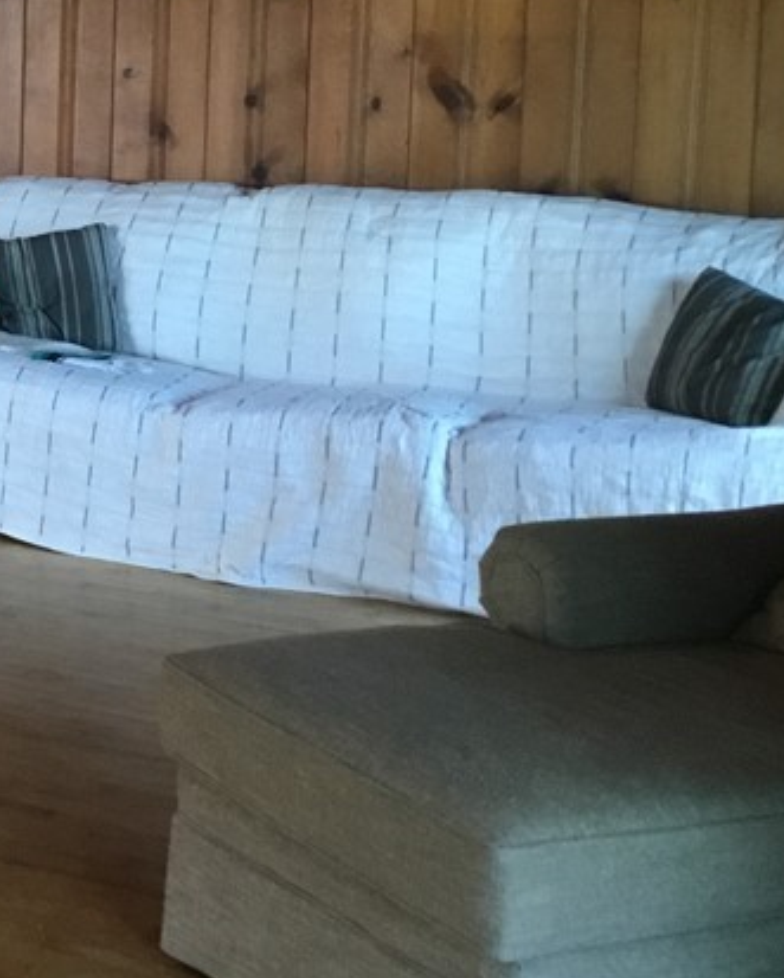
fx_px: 2173
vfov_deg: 25.0
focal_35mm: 75
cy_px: 201
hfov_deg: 18.3
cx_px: -369
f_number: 2.4
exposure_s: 1/30
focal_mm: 3.3
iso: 125
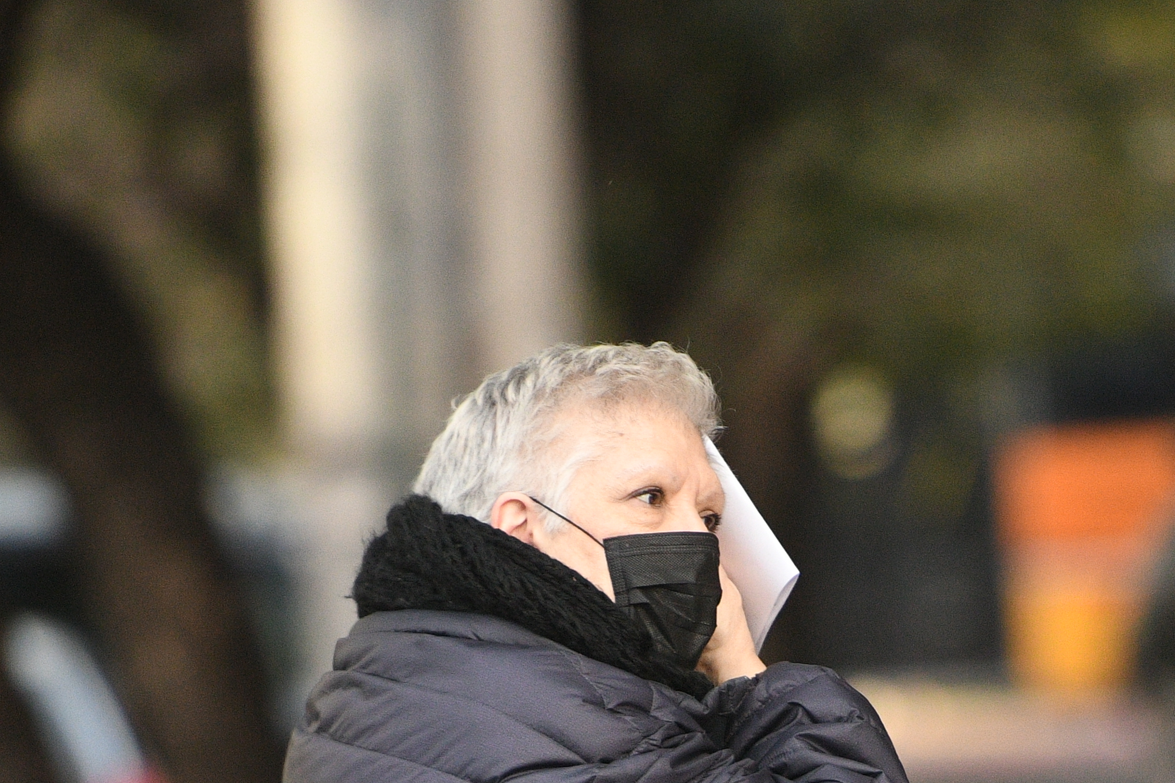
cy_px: 1091
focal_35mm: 741
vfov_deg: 1.9
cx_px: 837
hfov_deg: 2.8
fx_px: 24187
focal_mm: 200
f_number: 2.8
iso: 1250
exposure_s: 1/1600
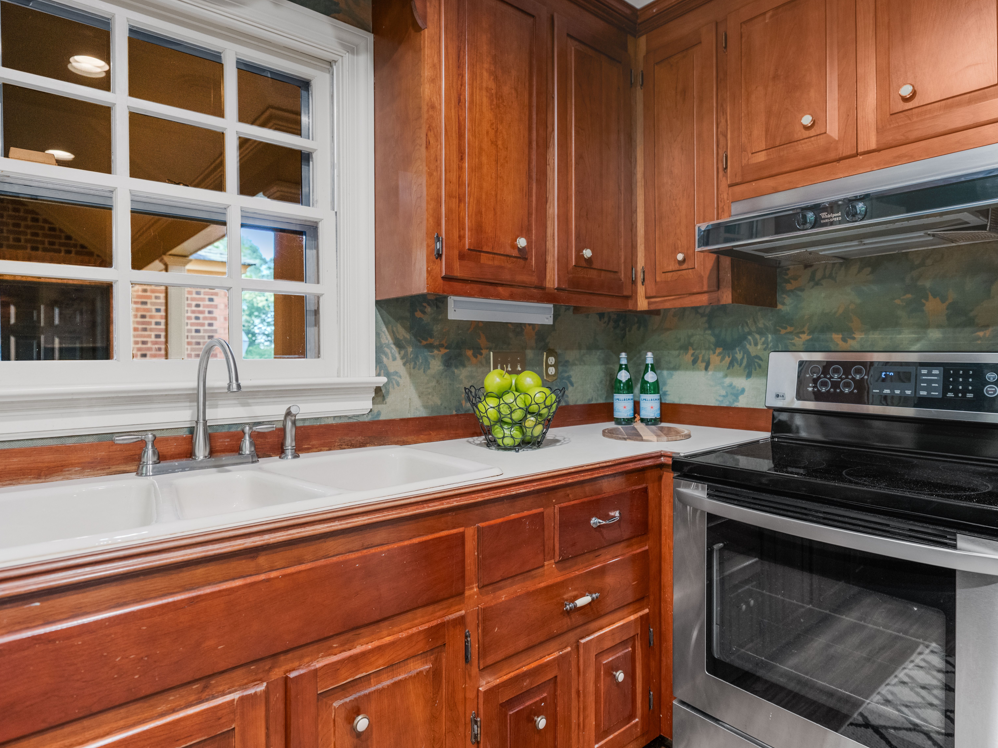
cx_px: 536
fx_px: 577
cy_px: 370
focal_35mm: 20
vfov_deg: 66.0
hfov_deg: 81.6
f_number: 3.2
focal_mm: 18
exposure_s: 1/30
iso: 1250
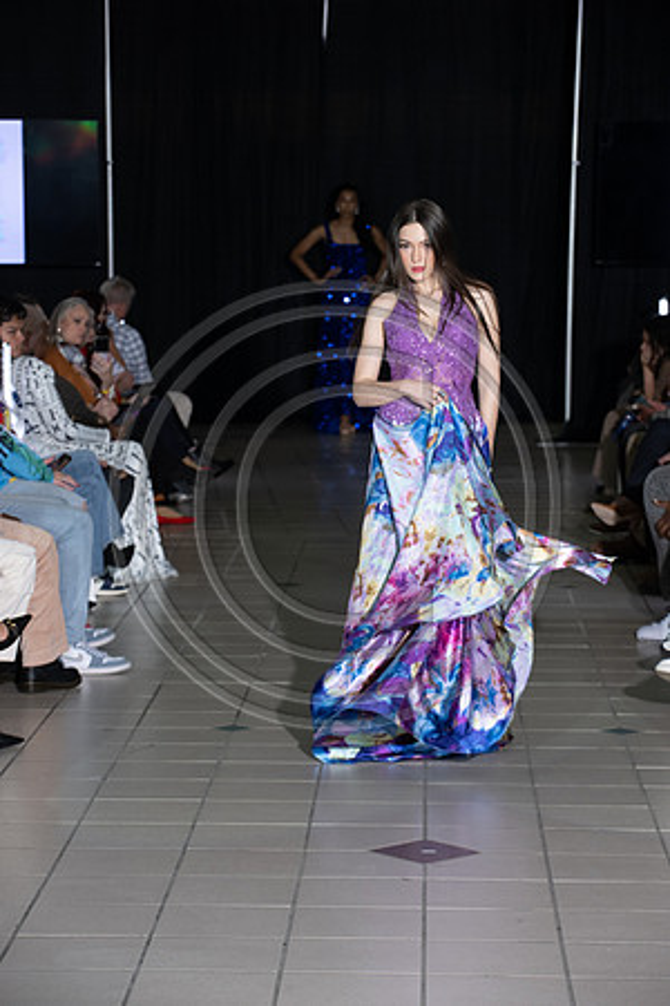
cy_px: 503
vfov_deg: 19.5
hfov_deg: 13.0
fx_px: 2931
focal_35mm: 105
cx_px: 335
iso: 1250
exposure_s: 1/160
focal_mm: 105
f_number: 5.6
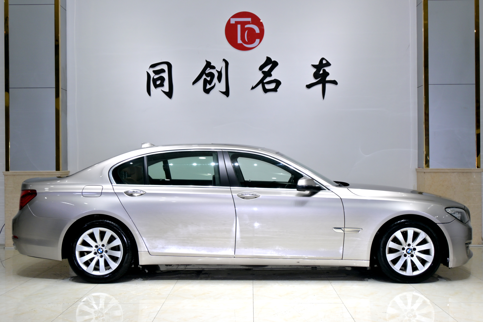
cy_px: 161
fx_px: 553
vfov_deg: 32.4
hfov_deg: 47.2
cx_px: 242
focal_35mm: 41
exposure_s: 1/160
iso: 125
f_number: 4.5
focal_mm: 27.5
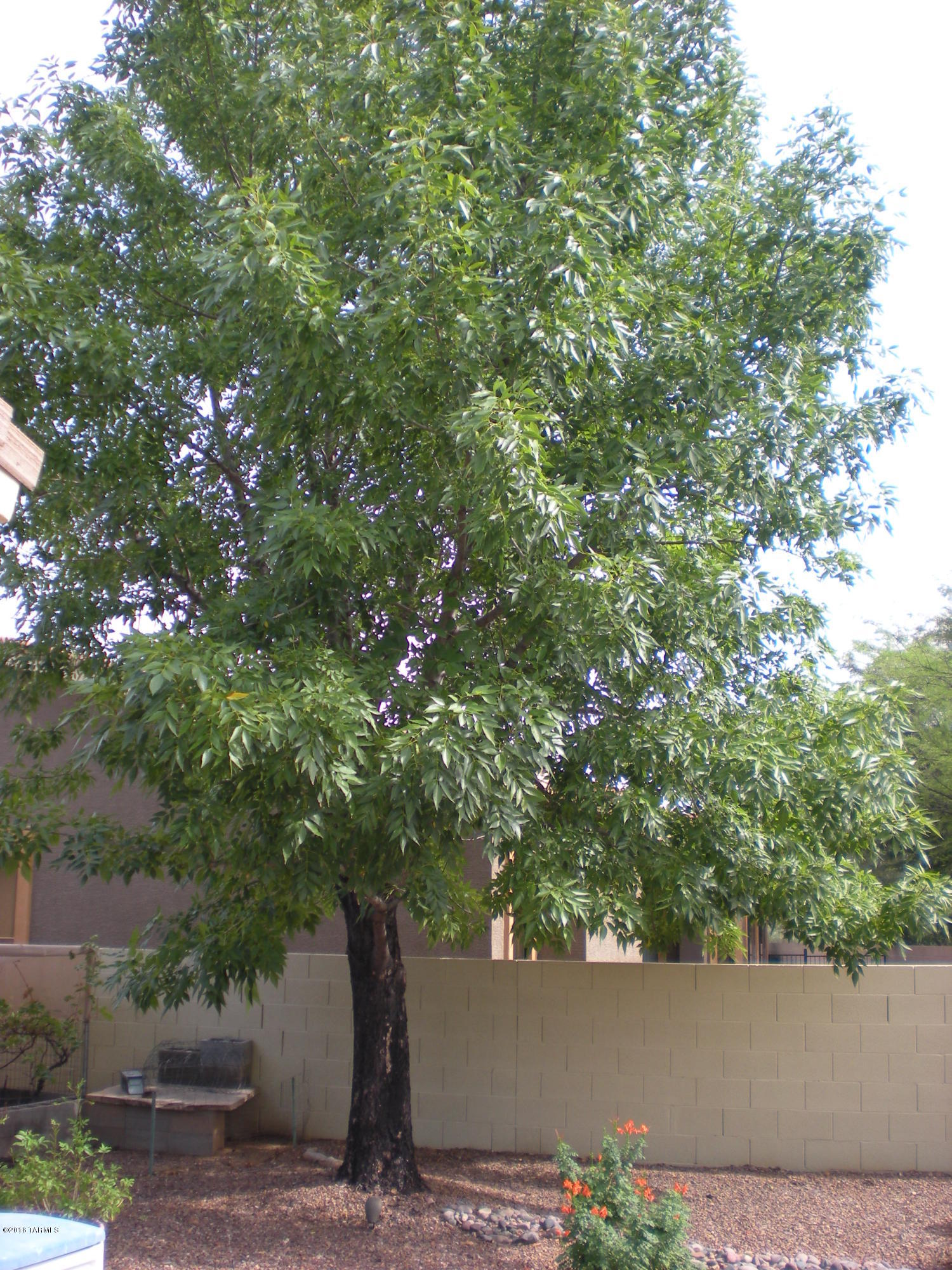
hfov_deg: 37.7
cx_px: 476
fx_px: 1393
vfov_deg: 49.0
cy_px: 635
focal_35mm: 38
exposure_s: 1/212
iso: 64
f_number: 3.1
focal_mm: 6.3
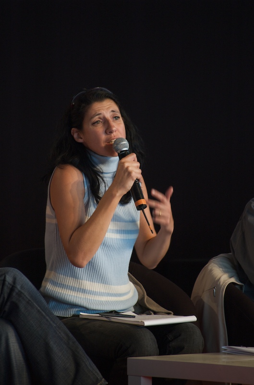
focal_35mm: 300
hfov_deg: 4.6
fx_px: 3193
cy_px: 192
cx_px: 127
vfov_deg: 6.9
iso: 400
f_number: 5.6
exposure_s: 1/40
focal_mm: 200
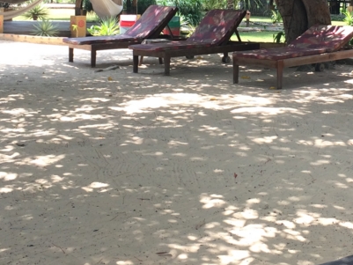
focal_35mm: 74
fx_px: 755
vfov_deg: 19.4
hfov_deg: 26.1
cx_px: 243
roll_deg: -1.6
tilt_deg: -1.2
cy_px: 10
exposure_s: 1/331
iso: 32
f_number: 2.2
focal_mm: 4.15
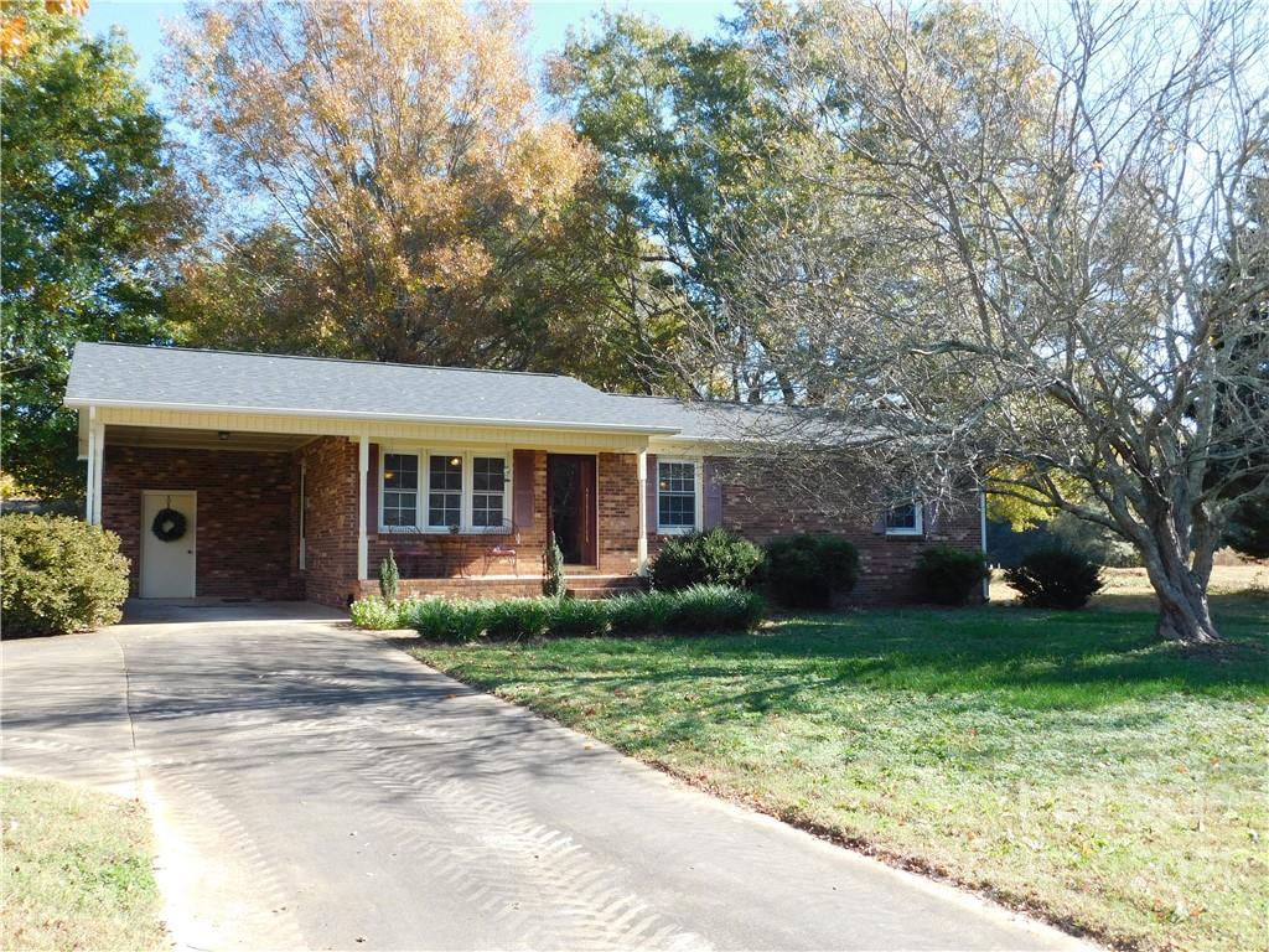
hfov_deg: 60.0
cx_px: 634
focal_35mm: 30
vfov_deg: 46.8
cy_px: 476
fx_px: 1100
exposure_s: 1/320
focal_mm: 5.3
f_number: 3.2
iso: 125
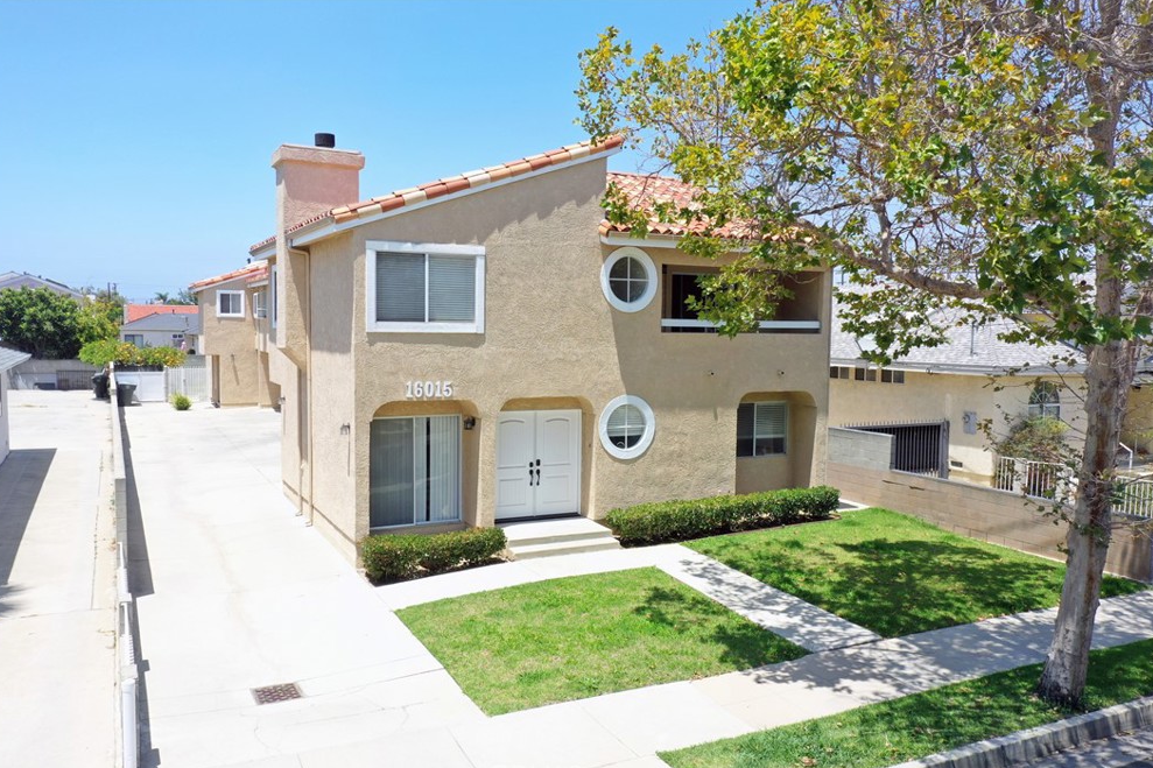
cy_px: 394
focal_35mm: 29
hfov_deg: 63.7
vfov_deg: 44.9
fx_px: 929
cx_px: 581
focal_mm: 10.26
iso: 100
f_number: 5
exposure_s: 1/320
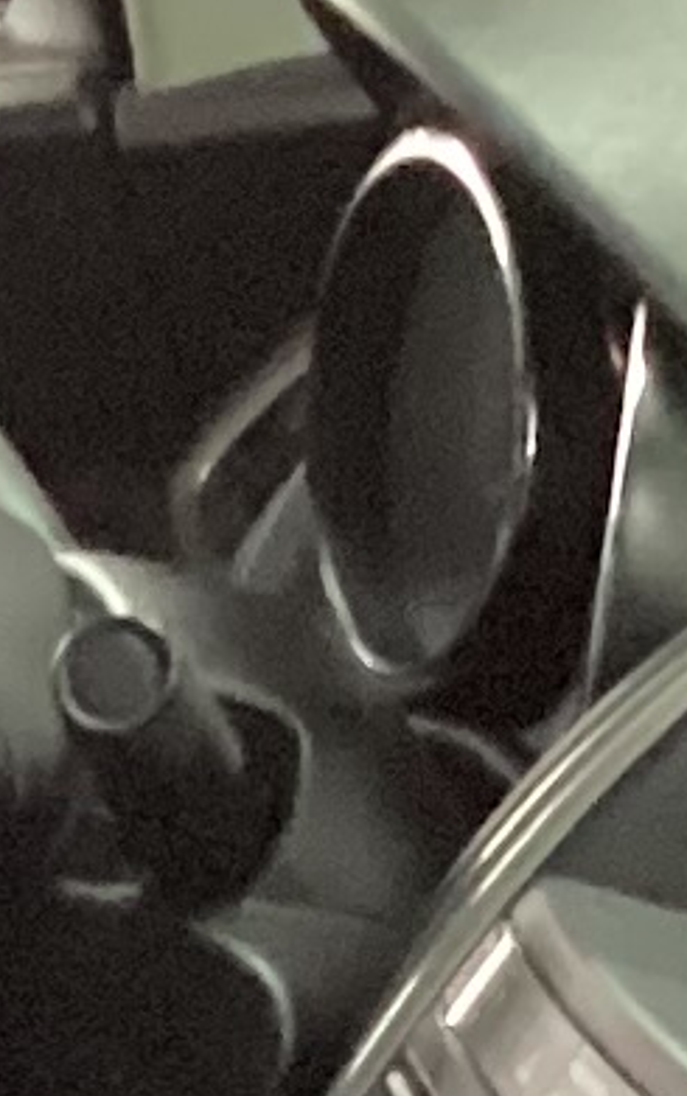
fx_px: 8193
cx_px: -1293
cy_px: 2366
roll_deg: +2.6
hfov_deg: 4.6
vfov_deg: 7.3
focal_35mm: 274
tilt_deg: -27.4
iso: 640
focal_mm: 3.3
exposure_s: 1/20
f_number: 2.4
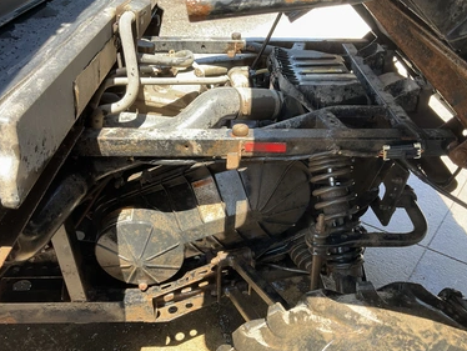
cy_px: 182
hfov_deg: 58.3
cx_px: 246
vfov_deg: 45.5
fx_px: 418
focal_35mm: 31
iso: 20
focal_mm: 3
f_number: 1.8
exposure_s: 1/151
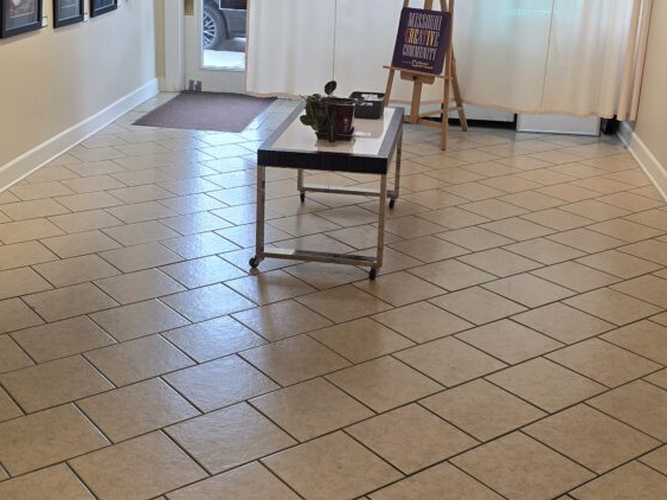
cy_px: 172
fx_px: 944
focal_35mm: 49
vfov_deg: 29.5
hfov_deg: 38.9
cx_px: 297
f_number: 1.7
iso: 100
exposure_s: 1/120
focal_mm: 6.3
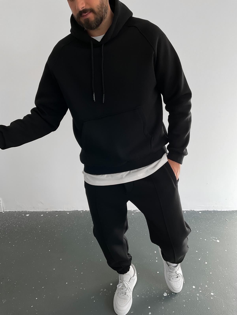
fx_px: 265
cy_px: 158
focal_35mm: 29
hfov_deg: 48.2
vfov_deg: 61.7
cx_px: 118
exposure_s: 1/125
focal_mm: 3
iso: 16
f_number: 1.8
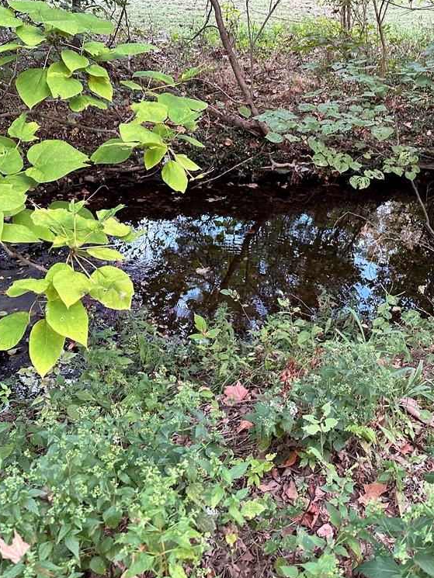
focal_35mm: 33
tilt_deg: -30.0
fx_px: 551
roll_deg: -3.7
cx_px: 277
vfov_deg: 55.3
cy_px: 295
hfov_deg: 42.6
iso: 250
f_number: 1.78
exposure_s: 1/65
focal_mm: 6.86
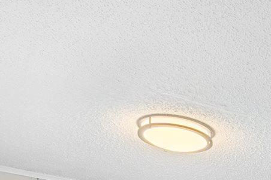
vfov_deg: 11.1
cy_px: 438
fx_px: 768
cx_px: 499
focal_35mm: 102
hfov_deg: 16.5
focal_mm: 10
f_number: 8
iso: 100
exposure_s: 1.3
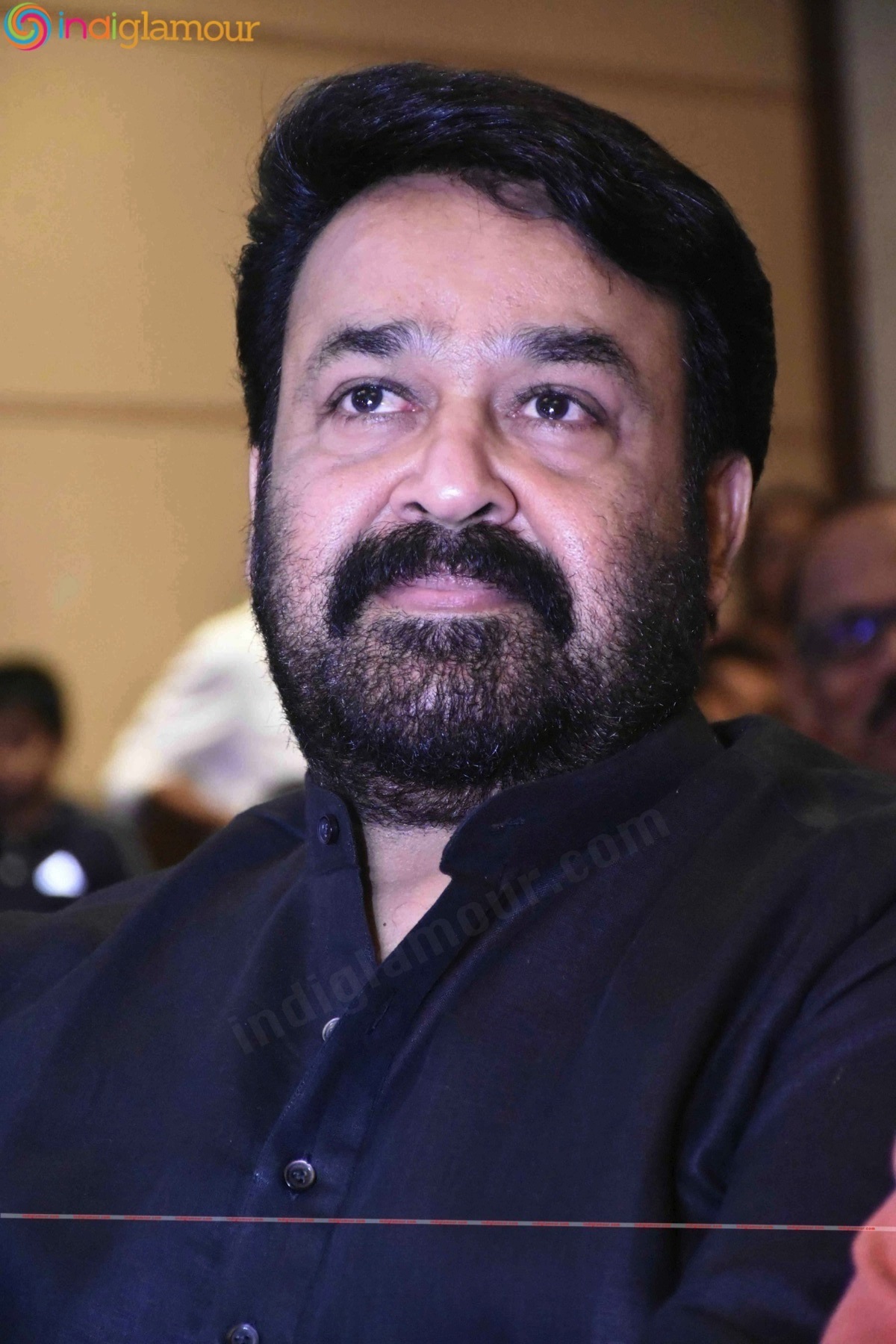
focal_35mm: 150
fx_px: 5600
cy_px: 672
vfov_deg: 13.7
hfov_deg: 9.1
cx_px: 448
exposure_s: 1/100
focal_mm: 100
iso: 10000
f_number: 5.6
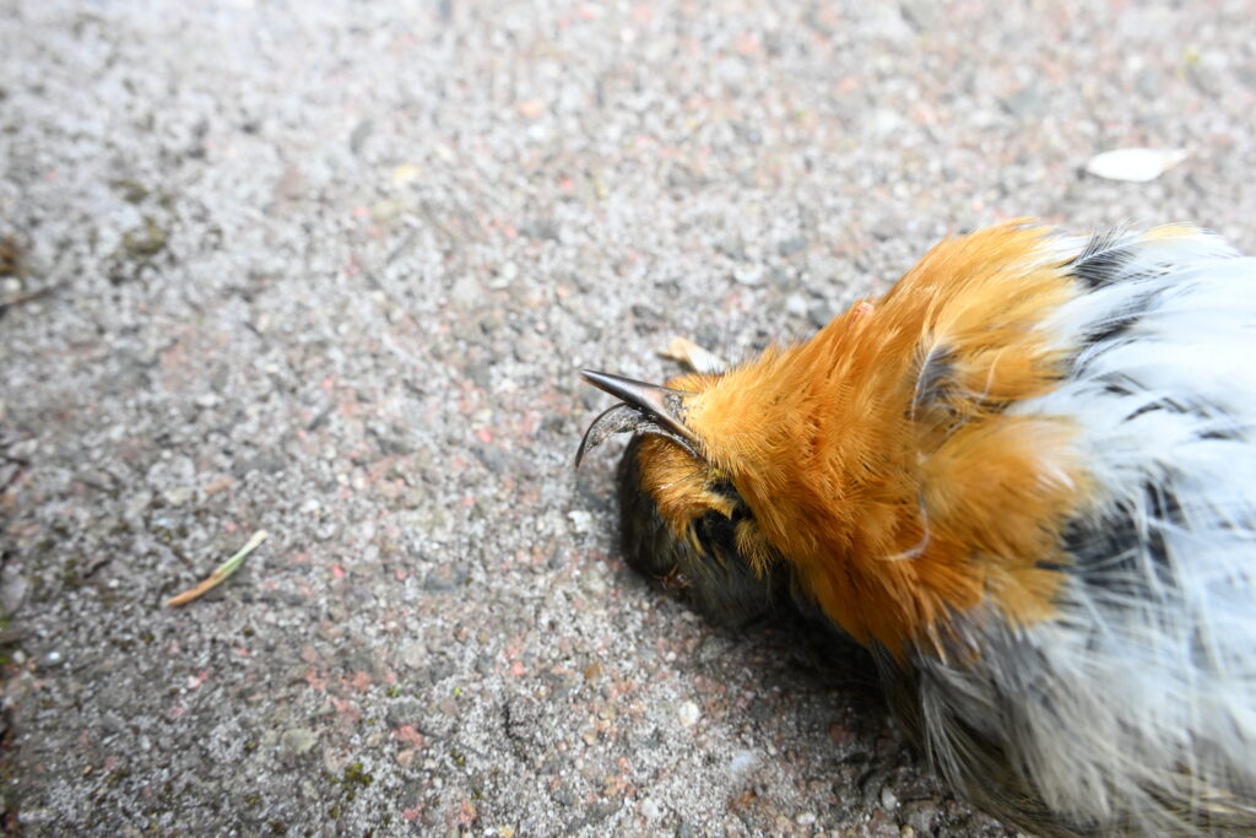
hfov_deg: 56.5
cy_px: 419
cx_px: 628
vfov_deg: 39.4
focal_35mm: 34
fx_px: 1169
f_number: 11
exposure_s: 1/80
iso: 1250
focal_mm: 33.5
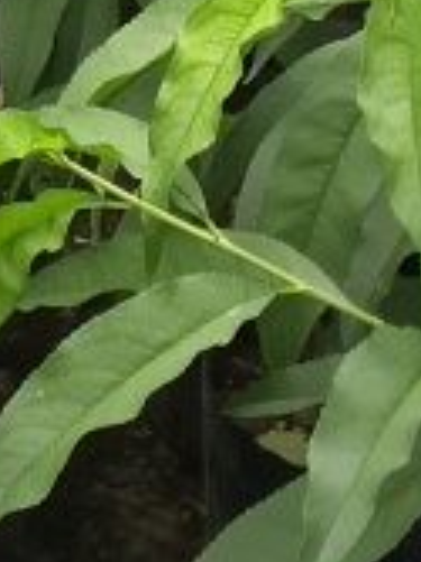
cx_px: -522
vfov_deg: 9.8
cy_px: -463
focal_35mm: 192
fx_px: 3117
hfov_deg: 7.3
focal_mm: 3.61
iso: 50
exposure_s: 1/165
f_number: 1.8
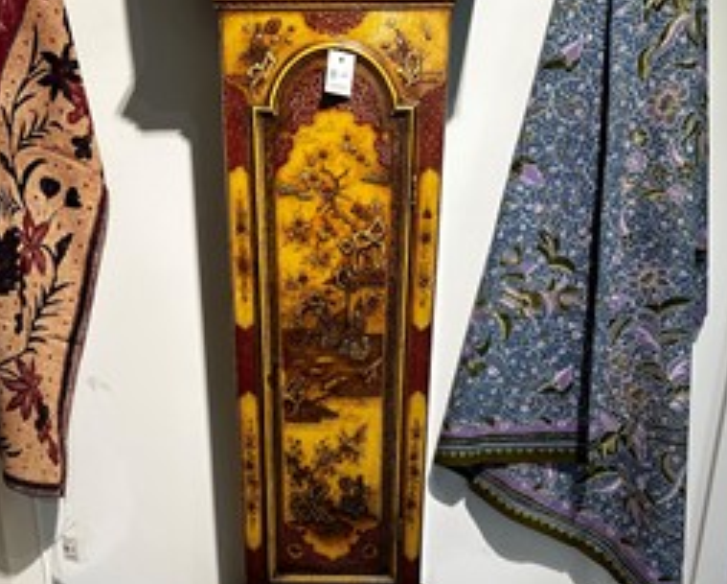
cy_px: 506
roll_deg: -0.7
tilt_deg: -23.0
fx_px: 797
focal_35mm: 37
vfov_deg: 38.0
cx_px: 322
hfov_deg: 48.9
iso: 125
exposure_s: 1/100
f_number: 1.78
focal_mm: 6.86
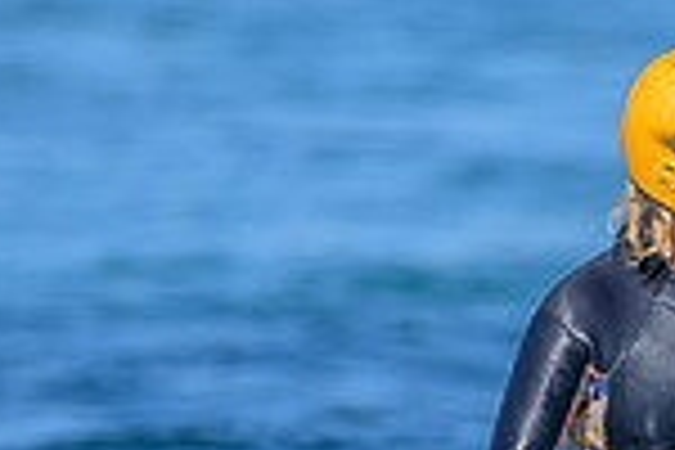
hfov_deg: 0.6
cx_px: 900
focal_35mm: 3509
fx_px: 65789
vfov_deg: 0.4
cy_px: 680
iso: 400
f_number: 6.3
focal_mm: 800
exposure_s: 1/2000
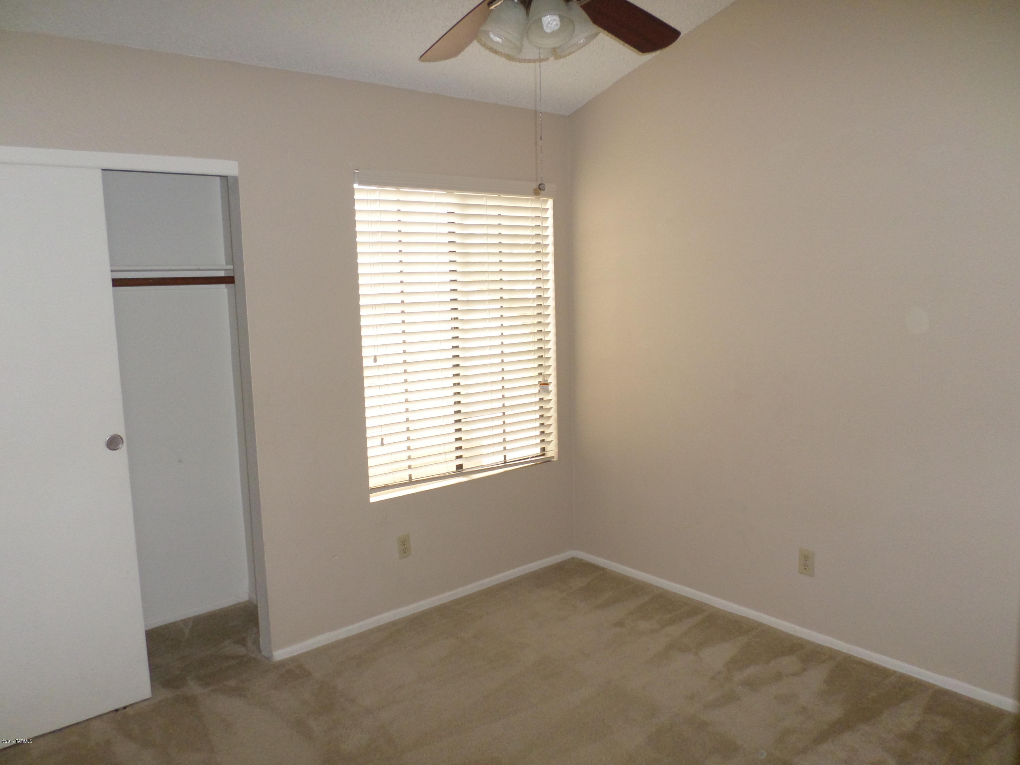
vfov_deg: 54.9
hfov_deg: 69.4
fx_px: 737
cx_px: 510
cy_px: 382
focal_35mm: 25
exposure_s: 1/30
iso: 160
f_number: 2.5
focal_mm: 4.5
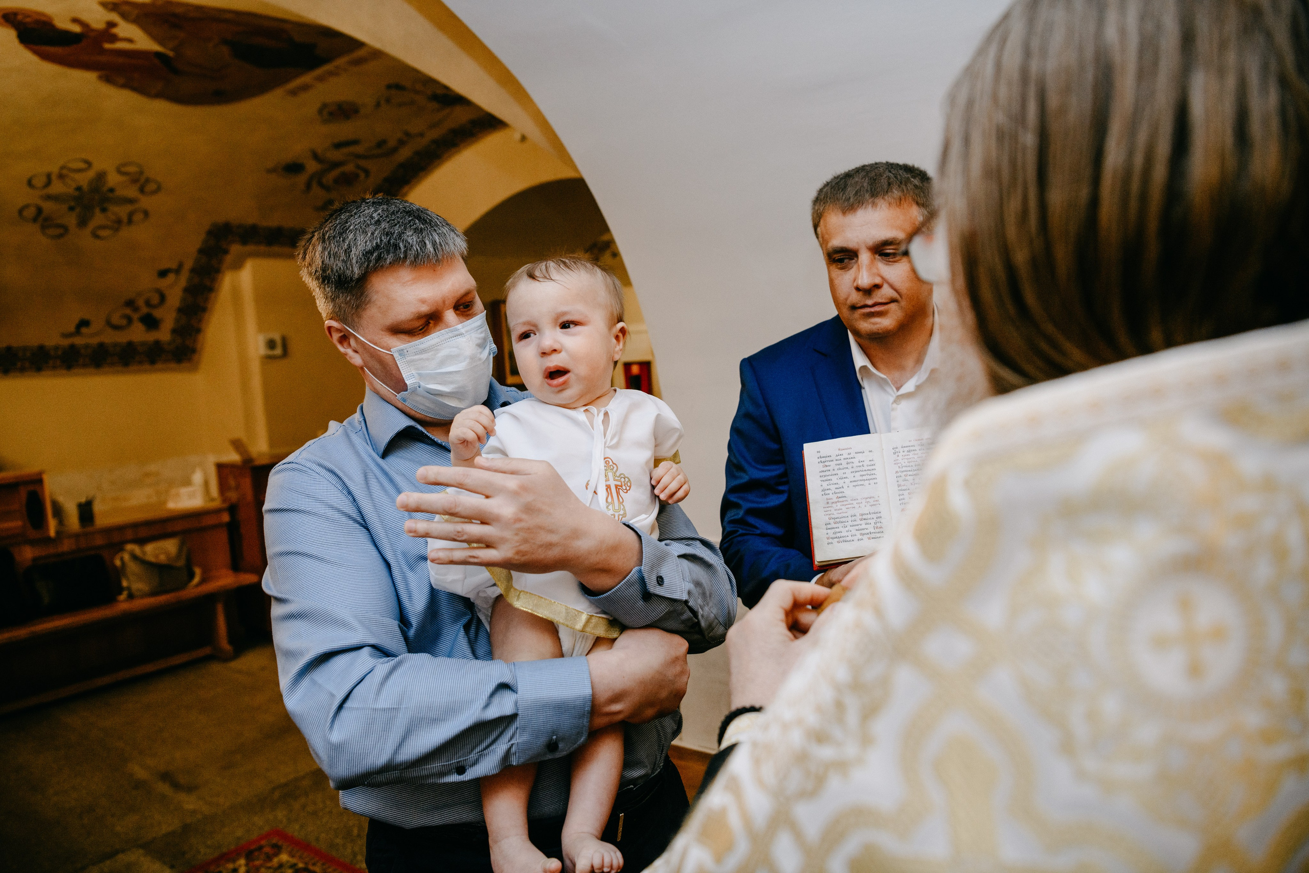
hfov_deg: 67.4
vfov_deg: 47.9
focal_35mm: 27
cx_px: 654
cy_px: 436
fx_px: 982
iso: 500
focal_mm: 27
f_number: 3.5
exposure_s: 1/160
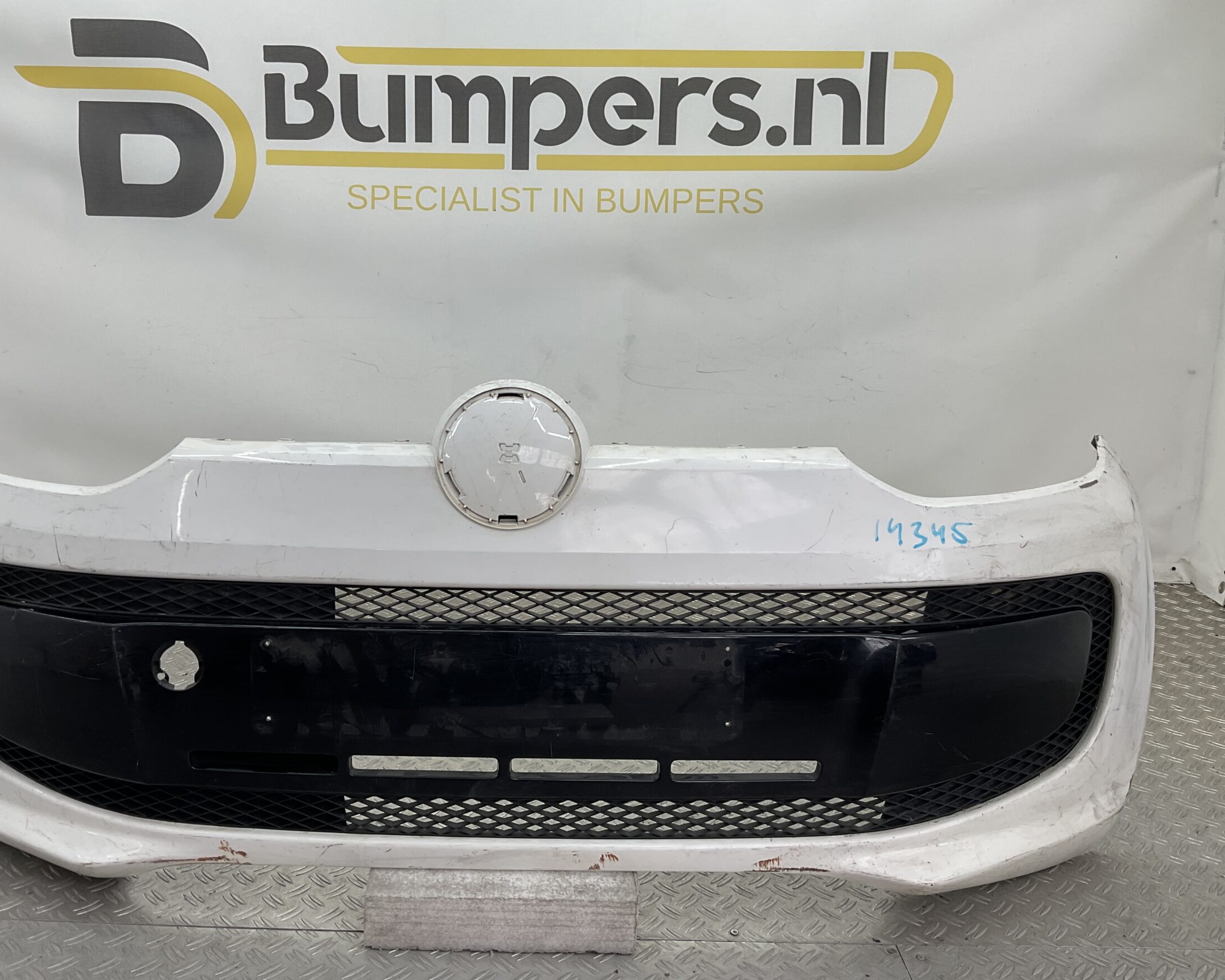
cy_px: 462
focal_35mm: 33
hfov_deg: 54.0
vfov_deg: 44.5
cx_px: 524
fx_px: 1196
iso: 16
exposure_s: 1/123
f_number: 1.8
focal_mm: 3
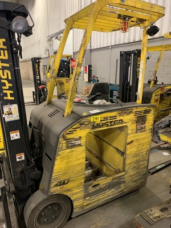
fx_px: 171
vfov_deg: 67.3
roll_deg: -1.0
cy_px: 114
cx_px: 86
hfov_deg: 53.1
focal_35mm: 26
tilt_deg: -14.6
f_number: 1.8
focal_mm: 4.25
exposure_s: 1/40
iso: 250
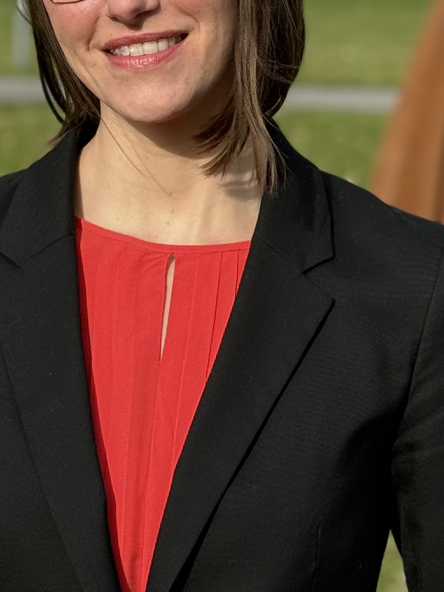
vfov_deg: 13.7
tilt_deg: -4.3
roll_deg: -0.5
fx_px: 2445
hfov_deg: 10.4
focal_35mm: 143
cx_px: 162
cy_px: 92
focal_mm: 6.86
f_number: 1.78
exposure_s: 1/2717
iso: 64
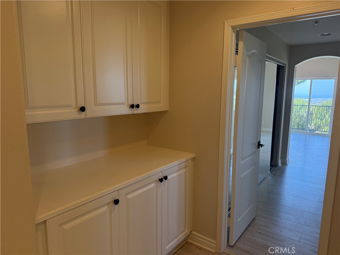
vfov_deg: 56.8
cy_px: 128
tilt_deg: -9.5
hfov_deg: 71.6
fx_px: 236
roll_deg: -0.4
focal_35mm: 24
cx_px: 170
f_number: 1.78
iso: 200
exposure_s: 1/237
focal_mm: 6.76
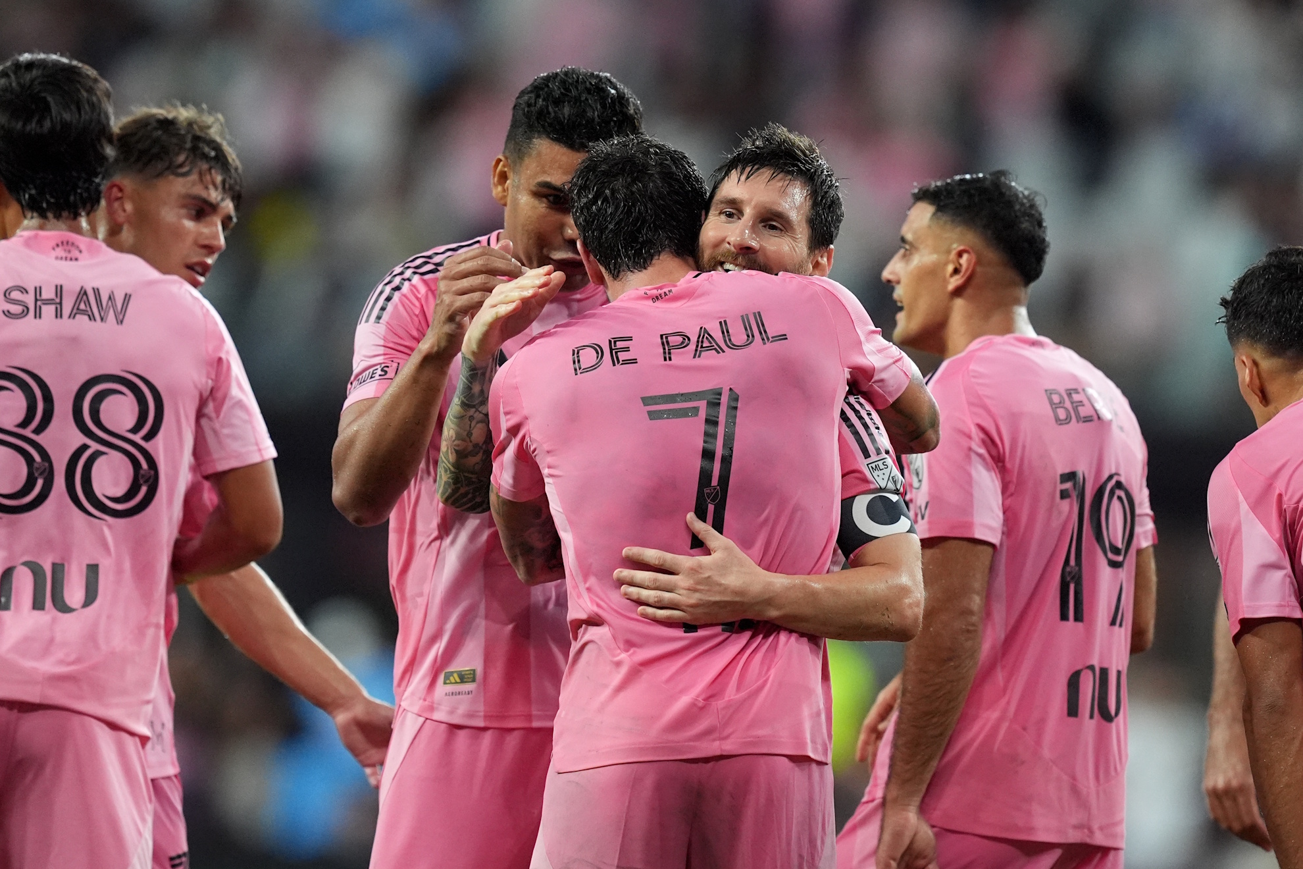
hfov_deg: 5.2
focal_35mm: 400
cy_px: 434
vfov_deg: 3.4
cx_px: 652
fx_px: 14477
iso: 4000
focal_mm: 400
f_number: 3.2
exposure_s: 1/2000
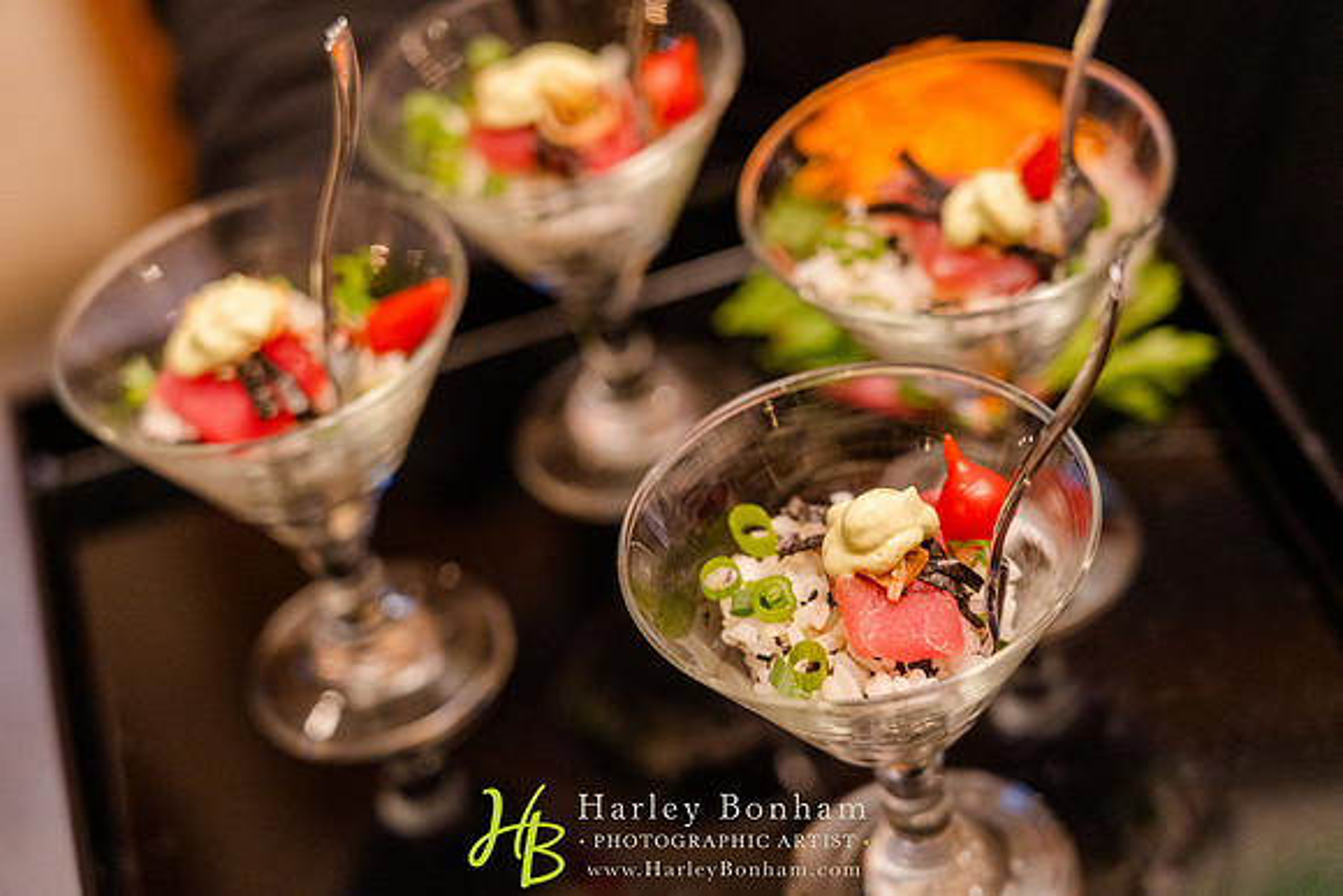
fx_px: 2985
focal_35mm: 80
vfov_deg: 17.1
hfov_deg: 25.4
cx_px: 672
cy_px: 448
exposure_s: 1/200
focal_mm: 80
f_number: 4
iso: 3200
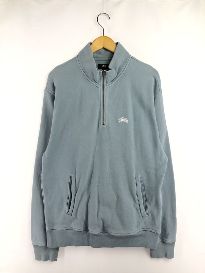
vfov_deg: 63.4
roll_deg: +0.5
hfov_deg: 49.7
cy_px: 136
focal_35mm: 28
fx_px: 221
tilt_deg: -22.3
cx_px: 102
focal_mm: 4
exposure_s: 1/100
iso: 25
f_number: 1.8
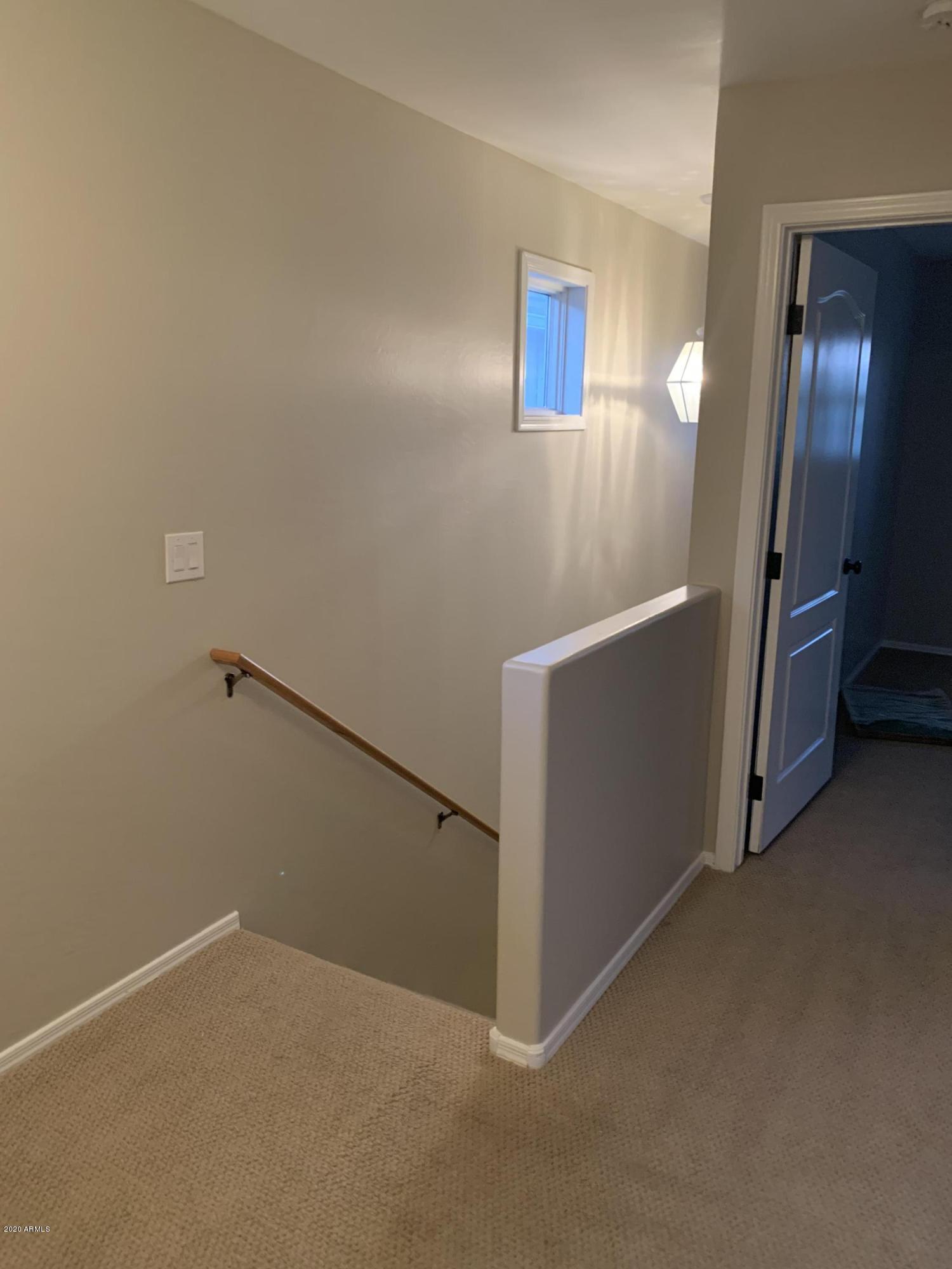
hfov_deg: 53.1
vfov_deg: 67.3
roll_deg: -2.4
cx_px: 476
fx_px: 953
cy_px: 634
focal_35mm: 26
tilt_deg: -10.1
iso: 400
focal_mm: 4.25
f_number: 1.8
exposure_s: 1/30
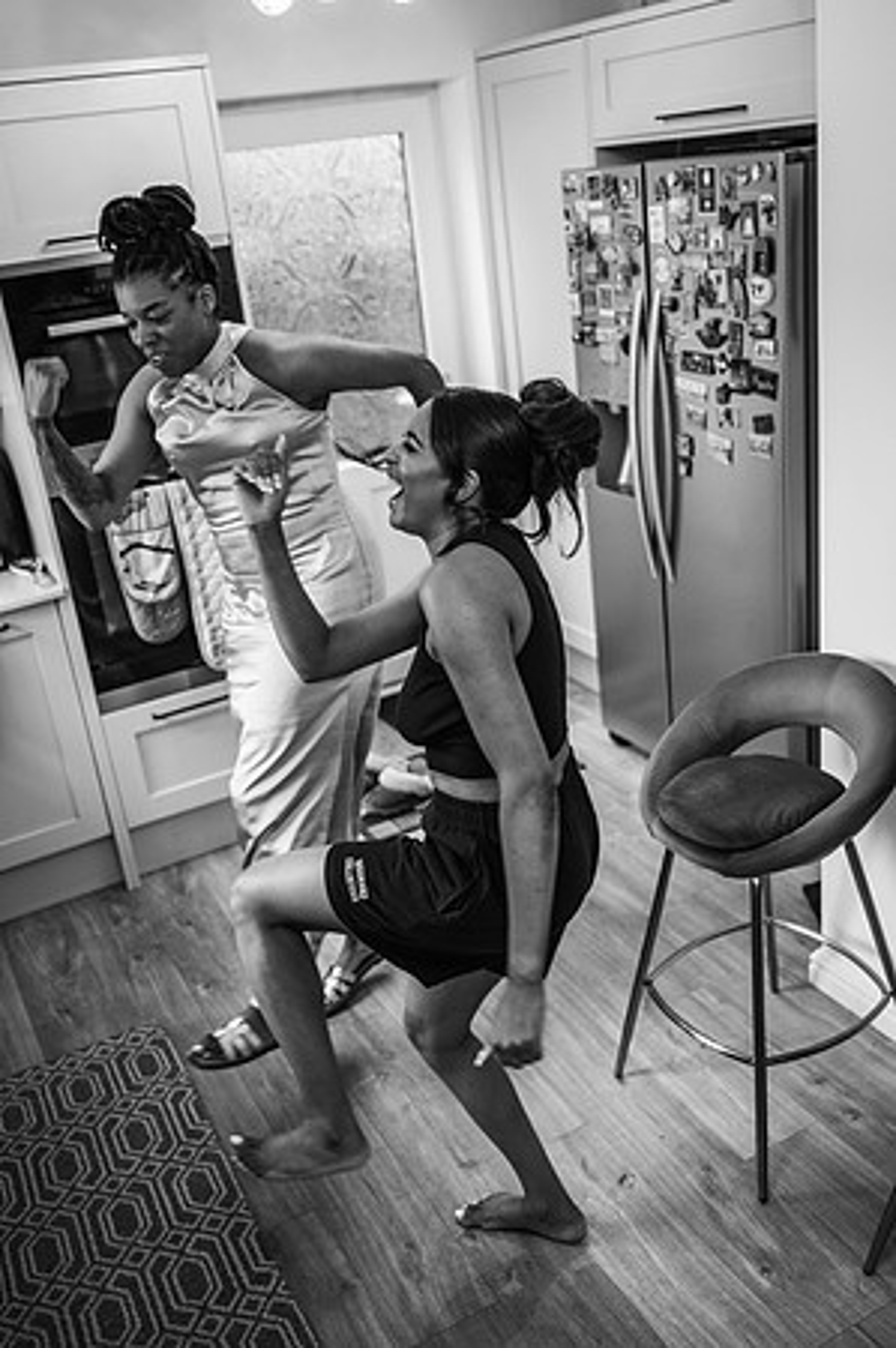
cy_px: 674
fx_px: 1310
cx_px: 448
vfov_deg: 54.5
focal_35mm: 35
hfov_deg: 37.8
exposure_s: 1/200
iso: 900
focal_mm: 35
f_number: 2.2
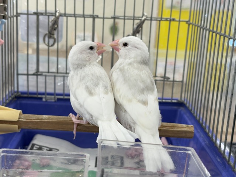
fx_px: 355
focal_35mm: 52
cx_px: 118
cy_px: 88
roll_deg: -2.1
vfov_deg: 28.0
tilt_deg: -13.4
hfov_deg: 36.8
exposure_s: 1/50
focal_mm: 5.96
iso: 40
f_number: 1.6
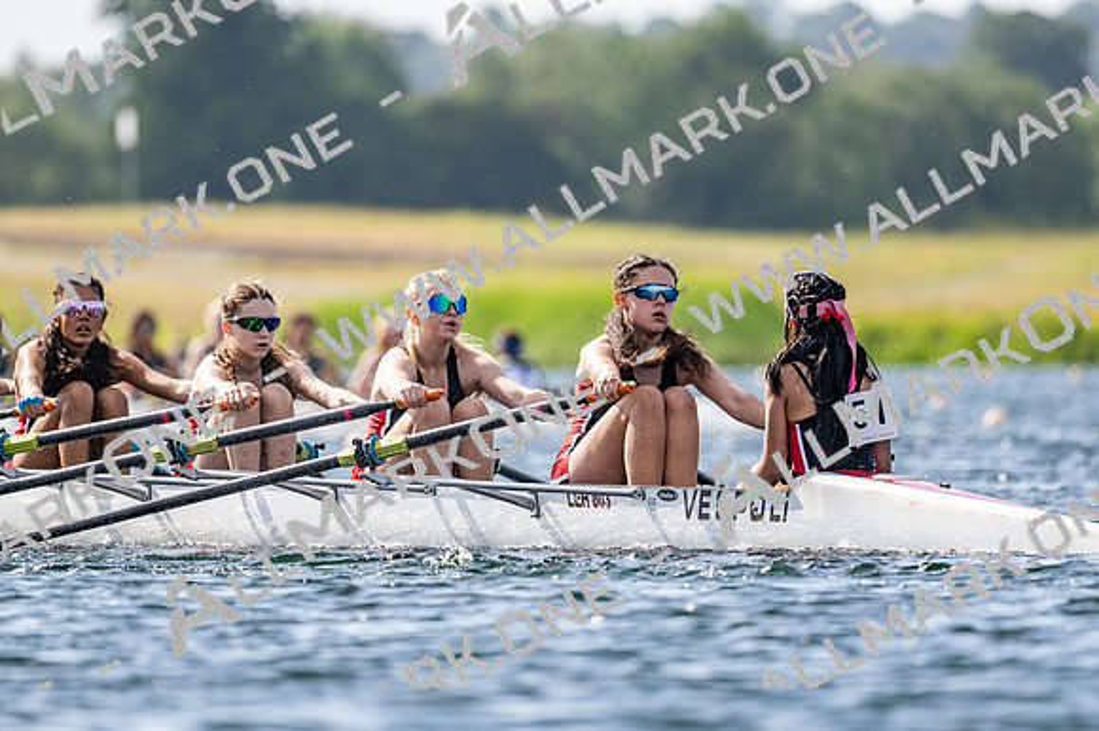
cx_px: 550
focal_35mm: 600
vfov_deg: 2.3
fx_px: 18306
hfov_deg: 3.4
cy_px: 366
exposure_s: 1/2500
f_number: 4.5
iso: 250
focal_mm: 400
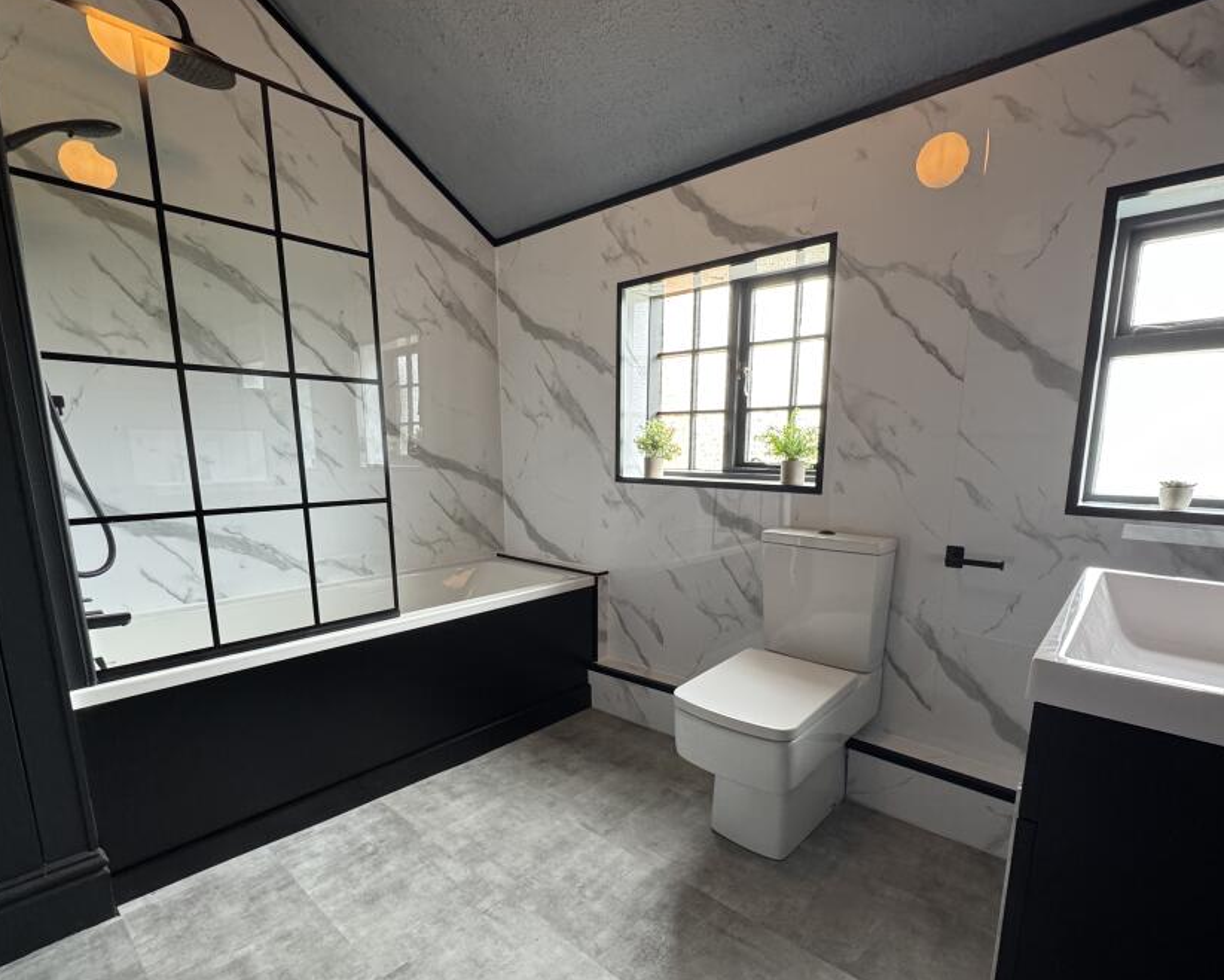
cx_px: 657
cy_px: 556
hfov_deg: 89.5
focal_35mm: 17
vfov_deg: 76.6
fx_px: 616
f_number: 2.2
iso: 250
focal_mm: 2.22
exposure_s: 1/99
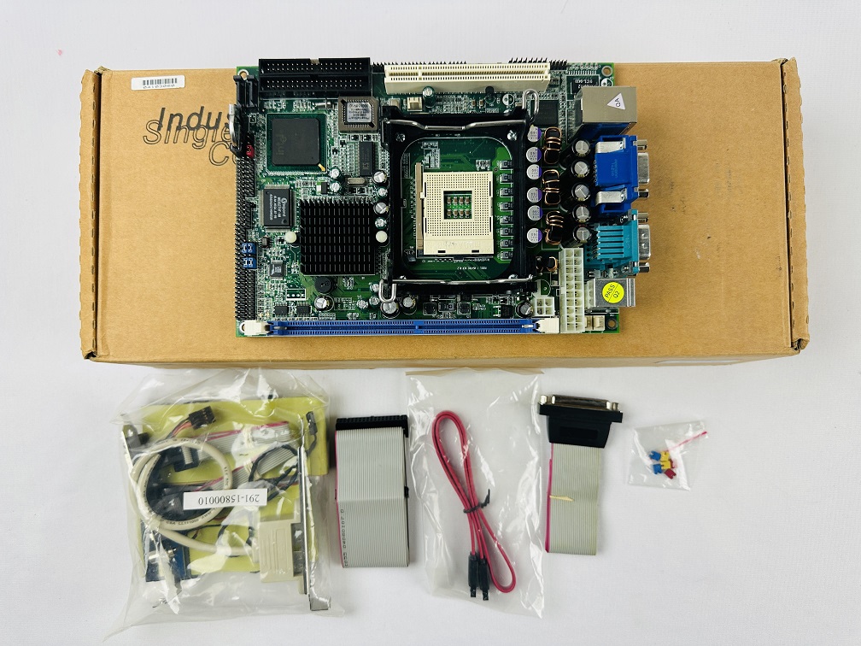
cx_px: 430
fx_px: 597
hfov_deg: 71.6
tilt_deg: -87.9
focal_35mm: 24
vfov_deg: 56.8
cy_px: 323
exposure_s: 1/120
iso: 100
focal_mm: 6.86
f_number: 1.78
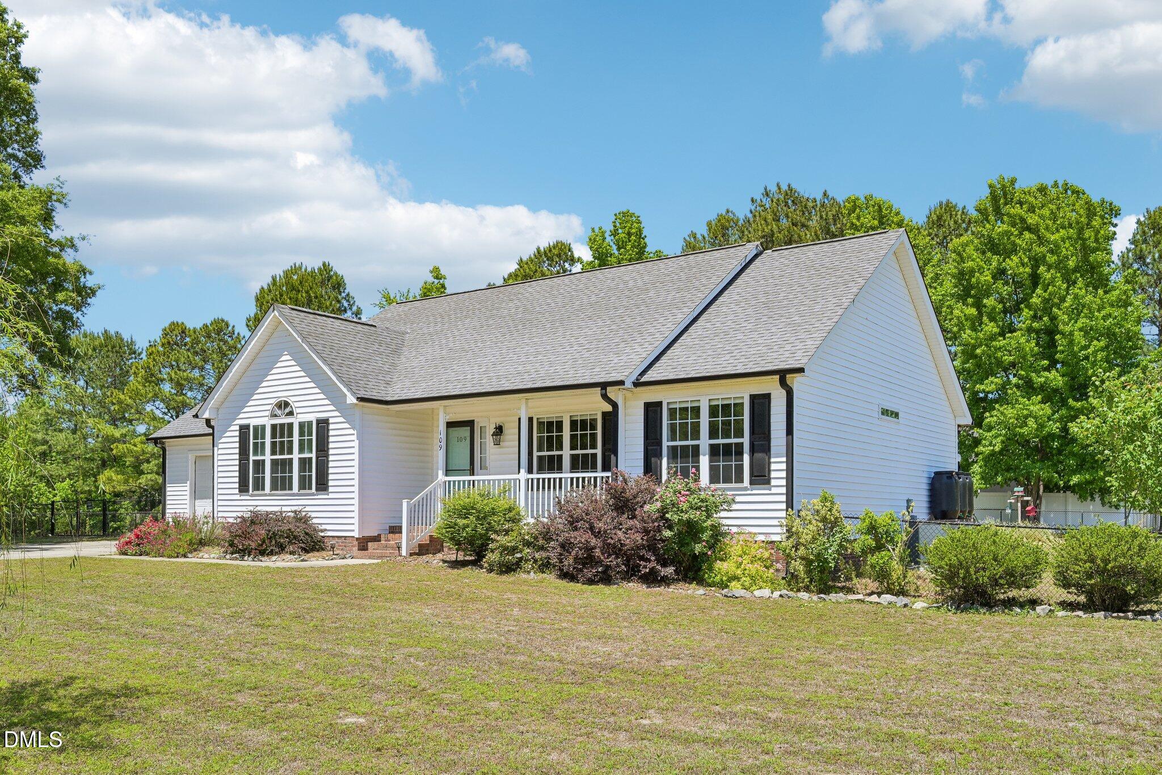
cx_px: 581
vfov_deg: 43.6
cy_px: 388
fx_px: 968
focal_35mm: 30
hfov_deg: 61.9
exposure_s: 1/320
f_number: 8
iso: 100
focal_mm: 30
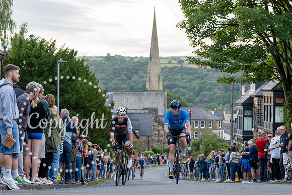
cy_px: 106
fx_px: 714
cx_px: 146
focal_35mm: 88
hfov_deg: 23.1
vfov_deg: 15.5
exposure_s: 1/800
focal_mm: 76
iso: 2000
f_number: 3.5
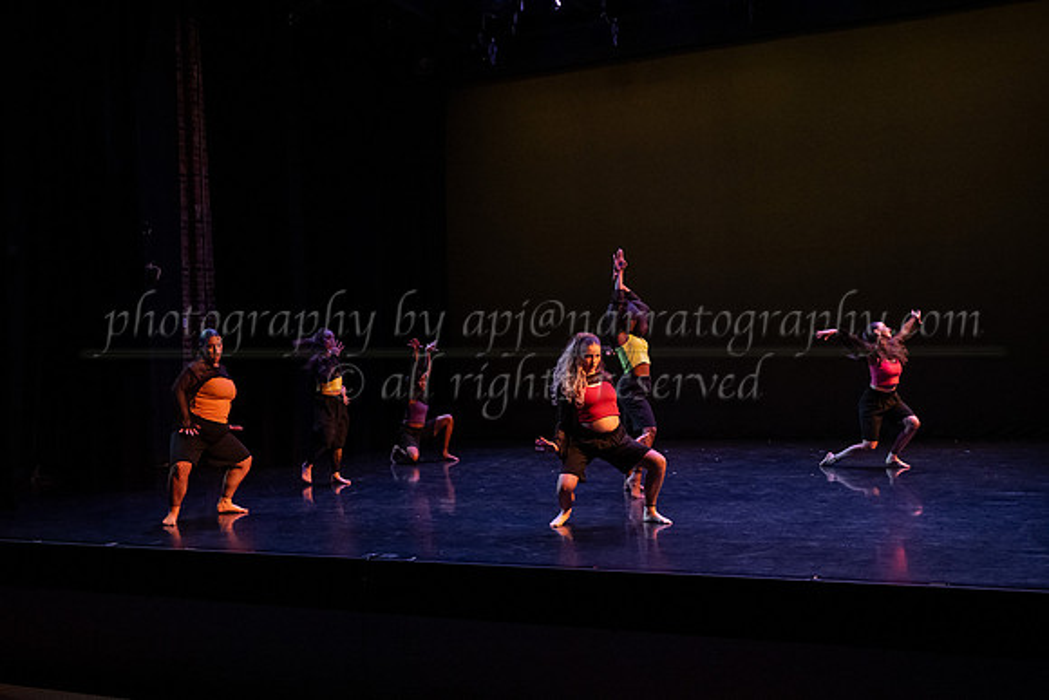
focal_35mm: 41
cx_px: 470
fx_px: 1193
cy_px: 367
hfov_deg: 47.4
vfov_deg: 32.7
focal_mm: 37
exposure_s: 1/400
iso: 4000
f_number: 4
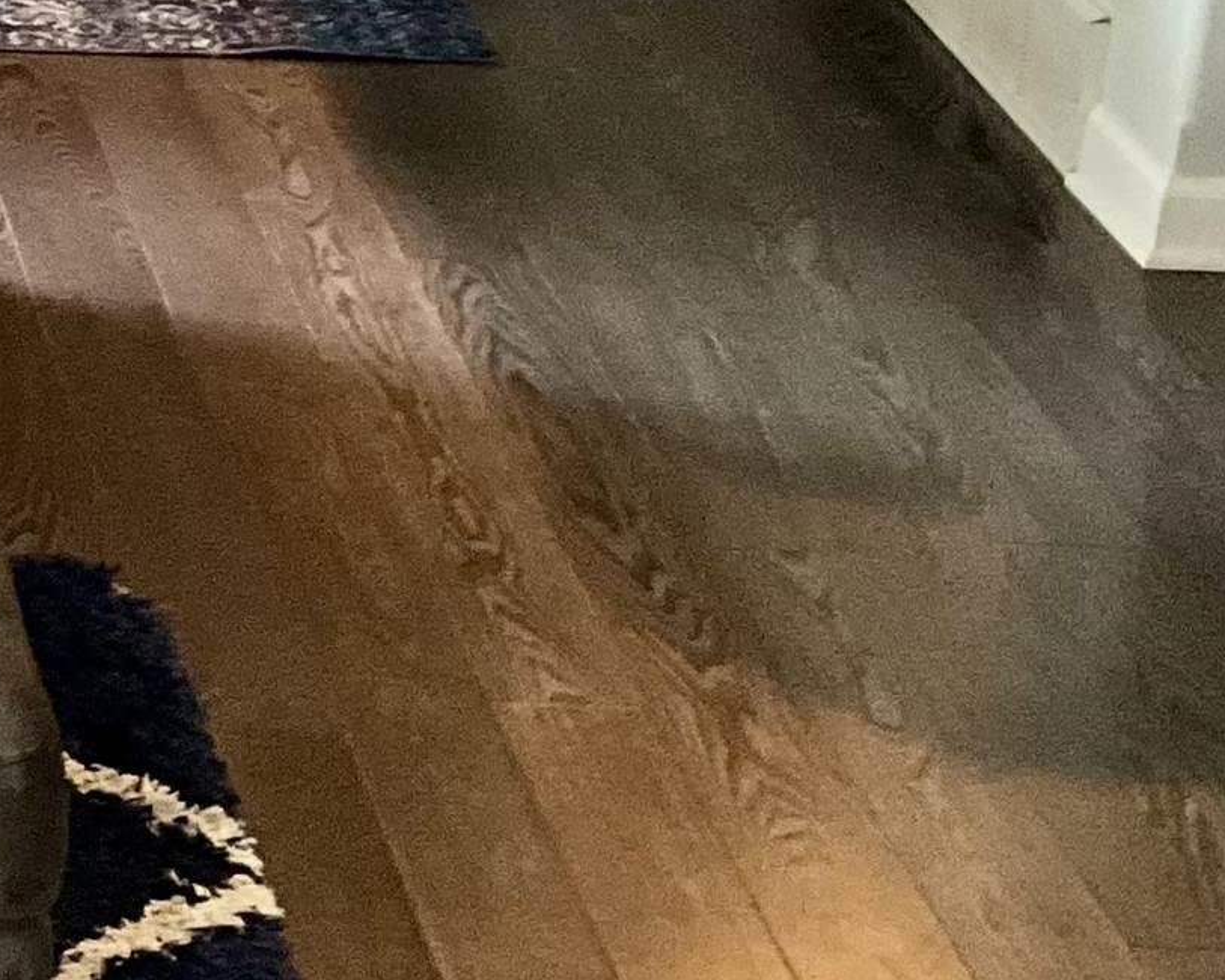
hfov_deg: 15.6
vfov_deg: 13.3
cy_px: -609
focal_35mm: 107
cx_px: -916
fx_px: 3878
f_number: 1.8
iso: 320
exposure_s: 1/60
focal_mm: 3
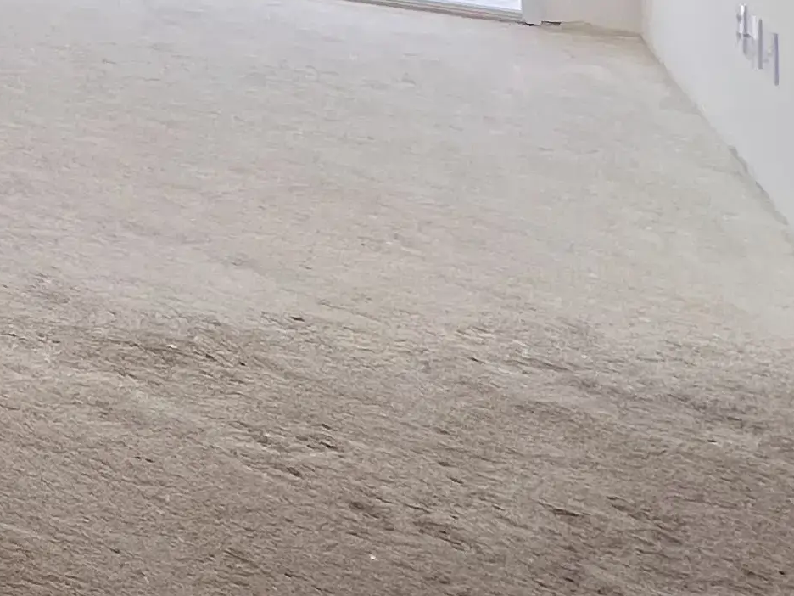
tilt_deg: +0.2
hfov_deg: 19.1
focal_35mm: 56
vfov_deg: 20.6
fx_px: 1284
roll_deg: -0.8
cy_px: -387
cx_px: -812
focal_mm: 1.57
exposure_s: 1/99
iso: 80
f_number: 1.8
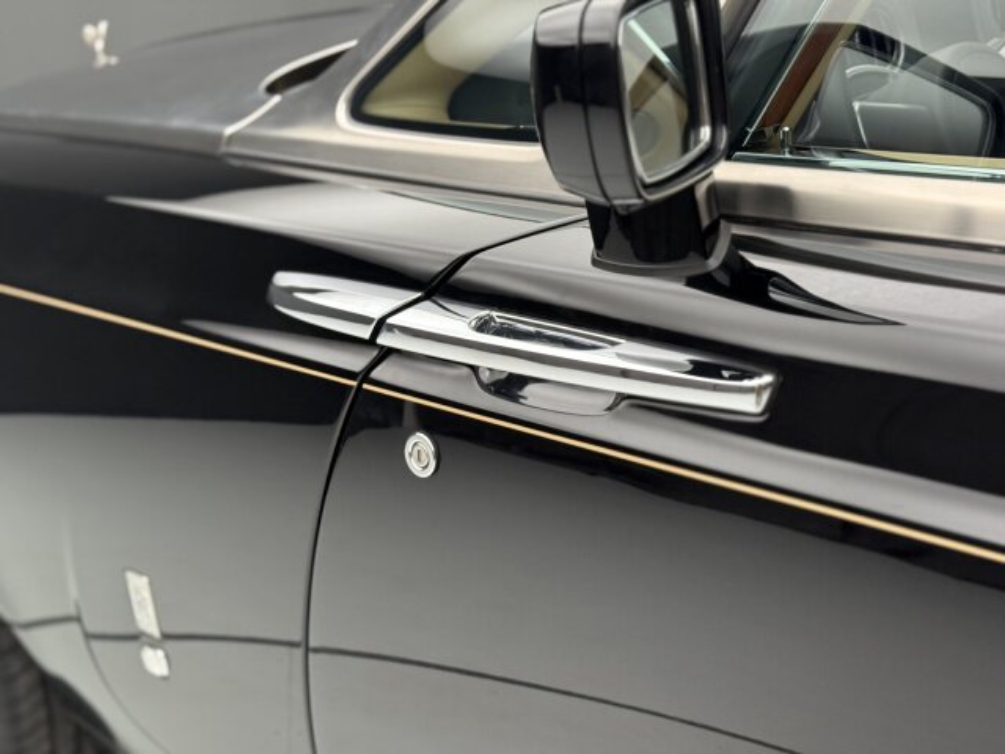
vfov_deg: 30.3
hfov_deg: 39.7
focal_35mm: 48
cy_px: 377
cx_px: 502
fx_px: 1394
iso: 200
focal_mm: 6.76
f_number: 1.78
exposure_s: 1/49
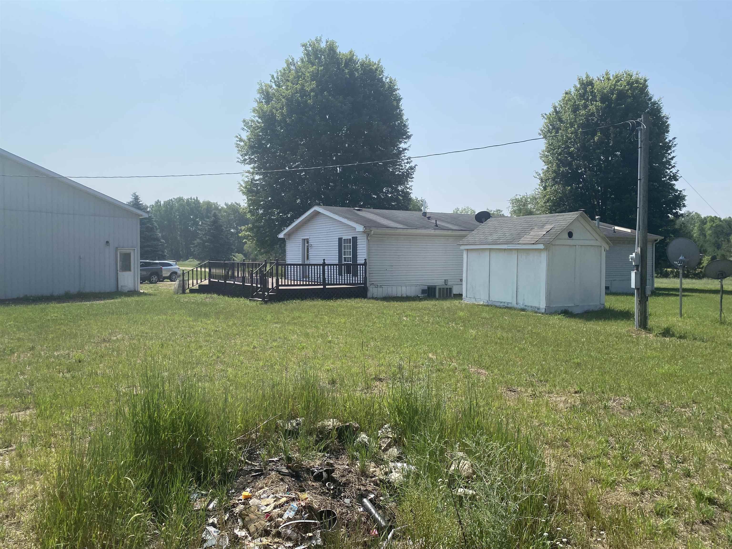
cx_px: 366
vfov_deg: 53.1
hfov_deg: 67.3
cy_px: 274
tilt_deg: -2.9
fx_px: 550
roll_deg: +0.1
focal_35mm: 26
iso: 32
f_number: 1.8
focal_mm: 4.25
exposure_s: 1/4444
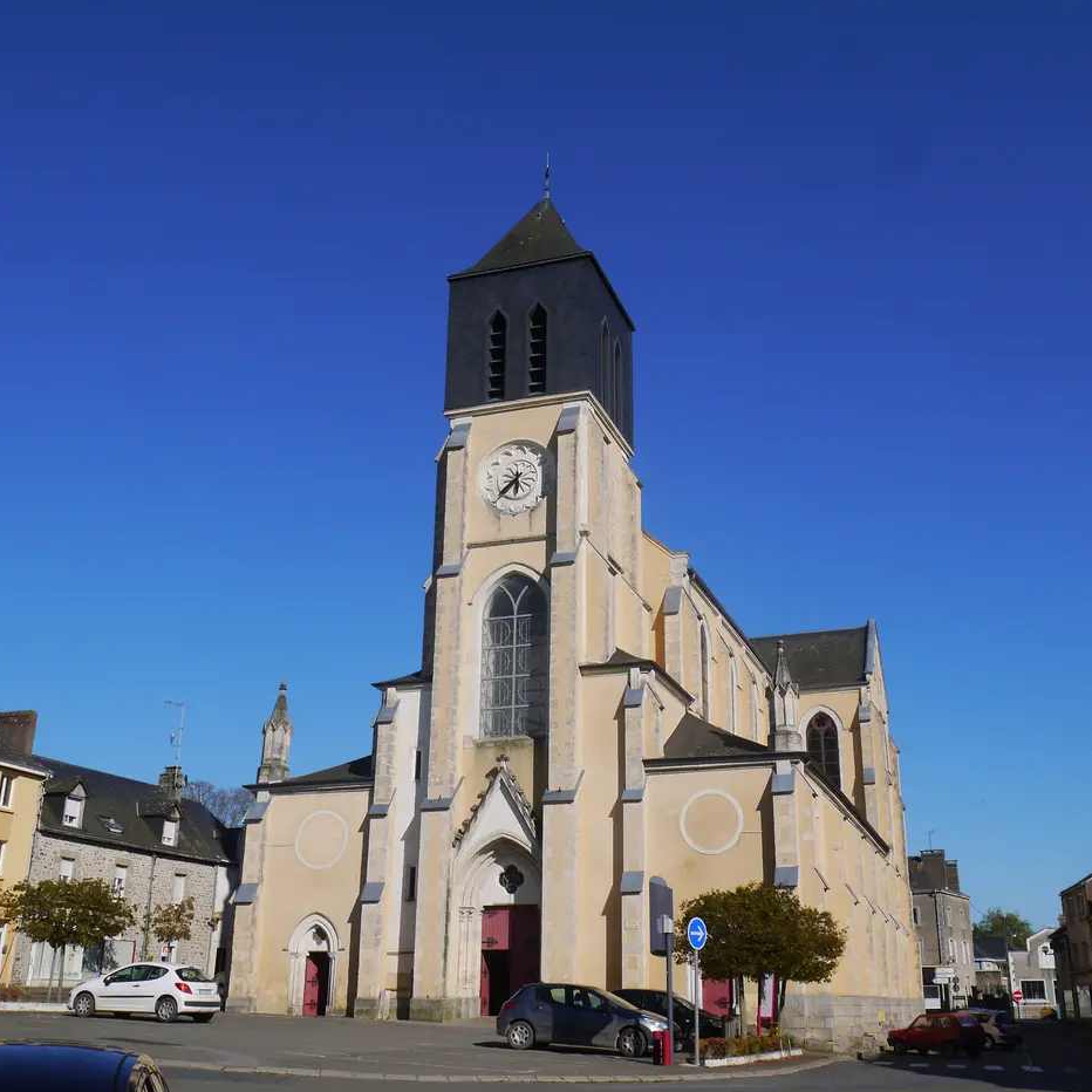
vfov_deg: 48.4
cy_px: 559
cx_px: 632
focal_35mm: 34
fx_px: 1213
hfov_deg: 48.3
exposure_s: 1/800
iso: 160
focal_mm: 14
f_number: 9
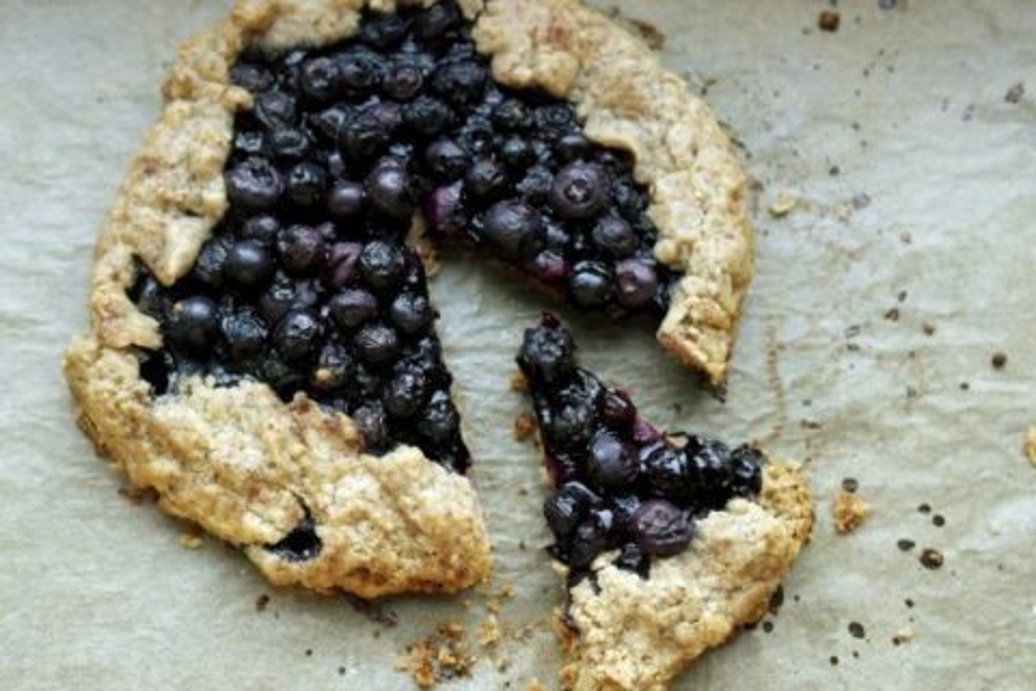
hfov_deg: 61.9
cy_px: 346
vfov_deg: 43.6
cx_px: 518
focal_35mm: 30
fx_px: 863
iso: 400
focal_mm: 20
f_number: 3.5
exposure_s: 1/40
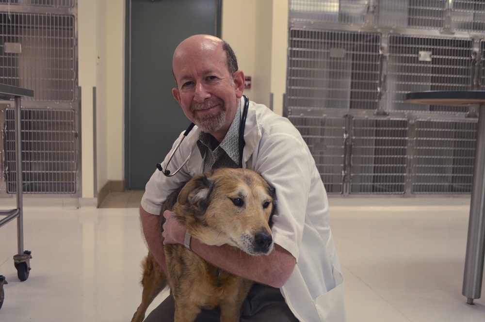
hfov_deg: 53.2
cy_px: 161
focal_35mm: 36
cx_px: 242
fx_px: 484
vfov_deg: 36.8
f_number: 4
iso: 400
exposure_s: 1/60
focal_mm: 24
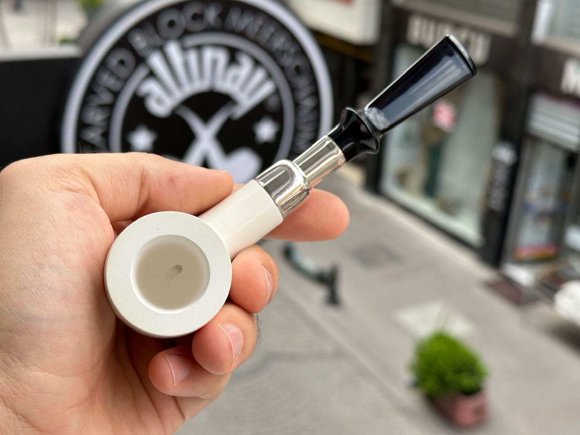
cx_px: 290
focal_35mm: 48
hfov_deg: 39.7
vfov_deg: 30.3
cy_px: 218
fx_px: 804
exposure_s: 1/836
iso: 64
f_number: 1.78
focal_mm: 6.86
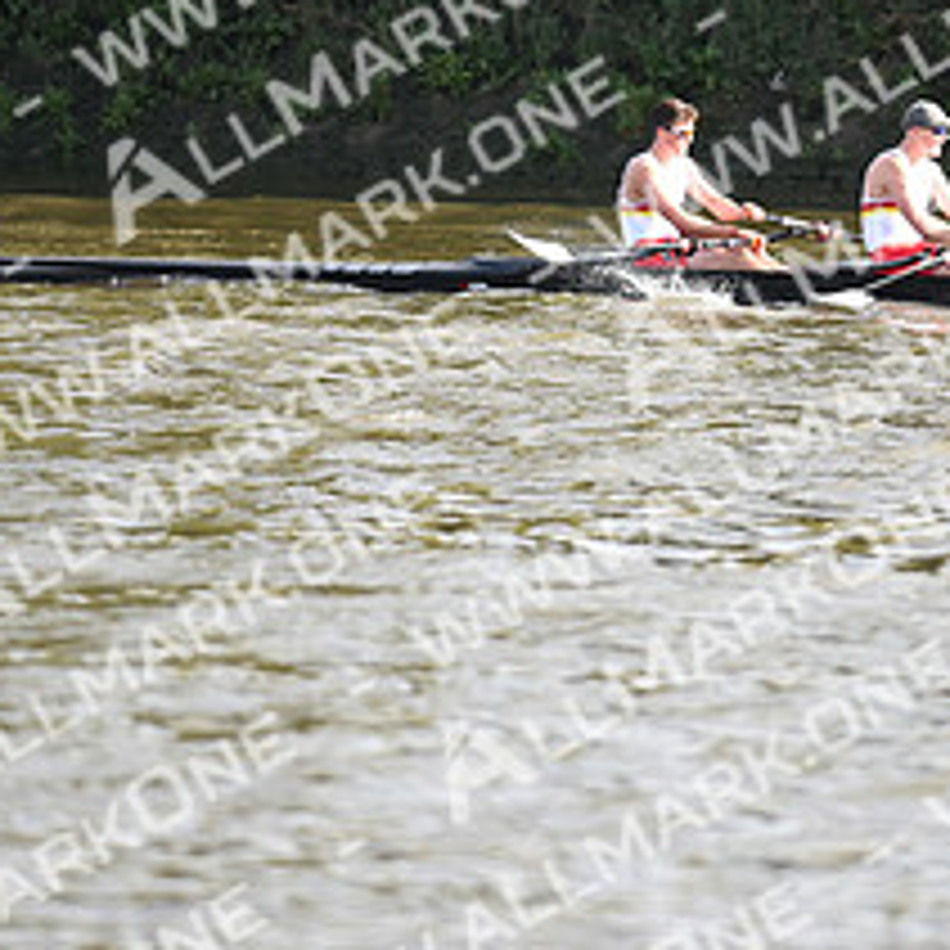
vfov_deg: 2.5
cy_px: 92
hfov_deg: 2.5
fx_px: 21797
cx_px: 702
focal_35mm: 702
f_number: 4
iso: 640
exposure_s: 1/1600
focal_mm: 300
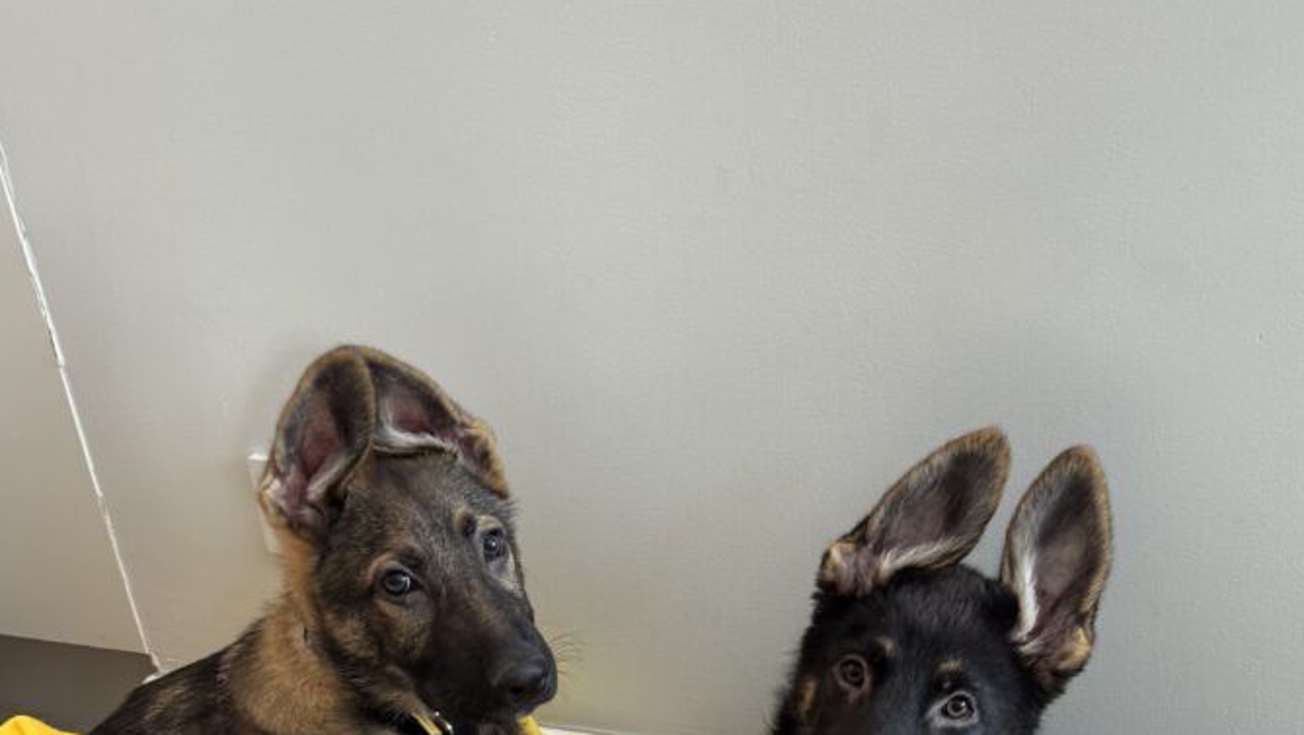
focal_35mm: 40
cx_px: 667
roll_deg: +6.5
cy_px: 815
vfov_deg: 27.2
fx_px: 1384
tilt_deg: -32.3
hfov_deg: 50.5
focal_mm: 6.76
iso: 125
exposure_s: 1/60
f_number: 1.78
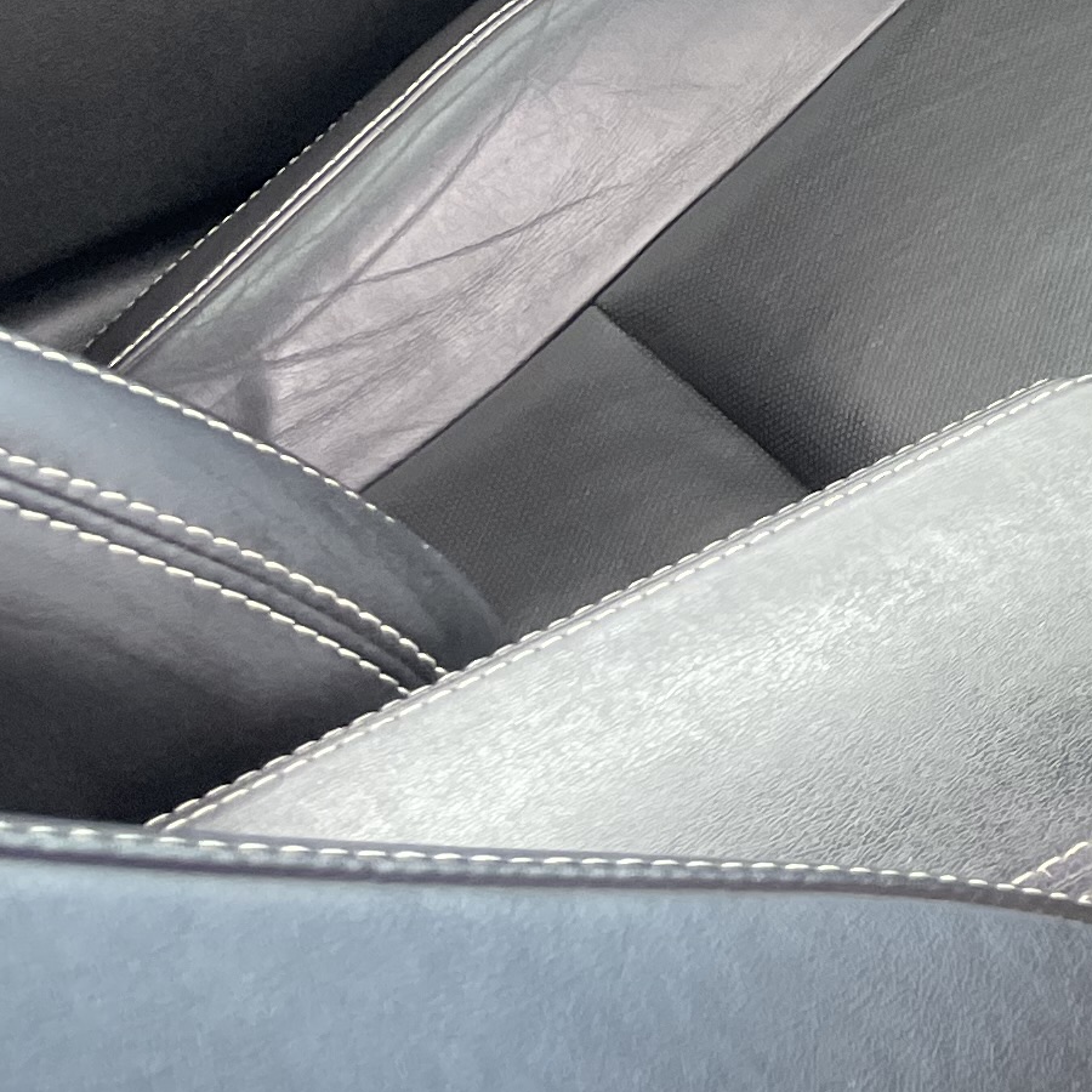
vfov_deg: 16.1
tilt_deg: -25.7
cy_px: -290
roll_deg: -0.6
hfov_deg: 13.5
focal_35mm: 103
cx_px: 2407
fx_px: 3676
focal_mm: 4.2
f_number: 1.6
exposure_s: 1/121
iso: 125
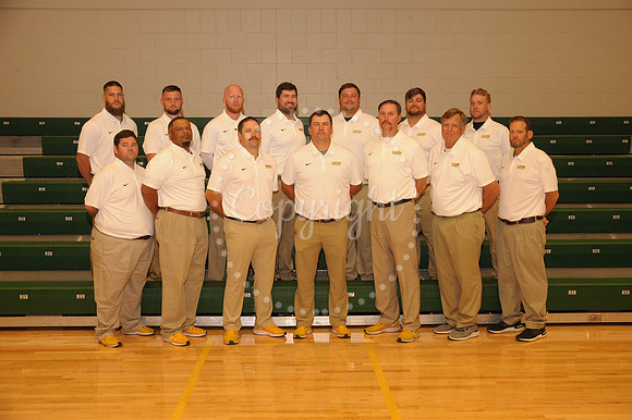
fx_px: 807
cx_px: 316
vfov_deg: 29.2
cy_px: 210
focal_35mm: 46
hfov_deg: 42.8
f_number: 5.6
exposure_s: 1/60
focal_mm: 46
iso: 1000
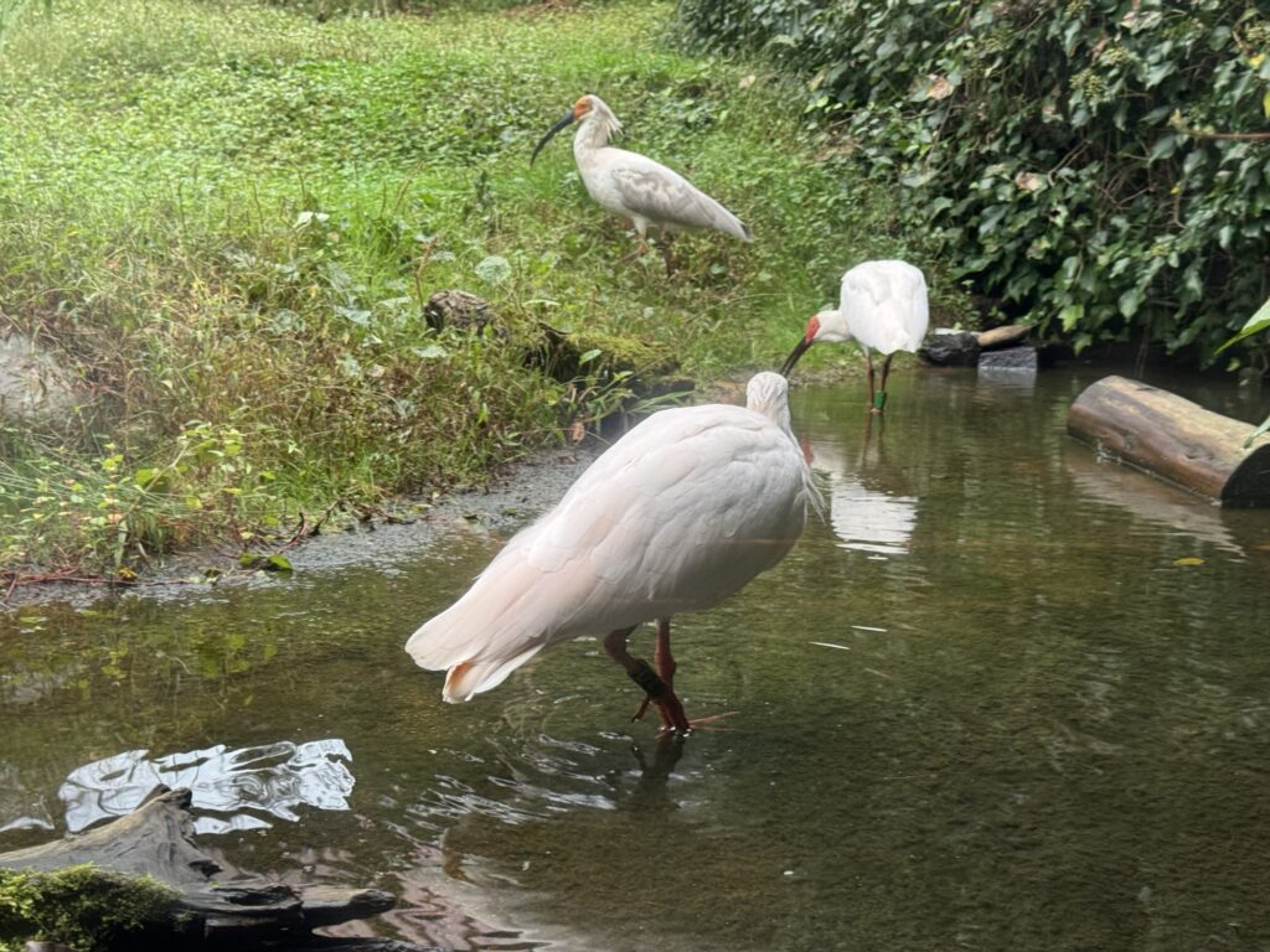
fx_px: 1761
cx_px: 635
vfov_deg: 30.3
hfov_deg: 39.7
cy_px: 476
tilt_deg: -10.4
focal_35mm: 48
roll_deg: -1.3
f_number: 1.78
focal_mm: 6.76
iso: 125
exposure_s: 1/60
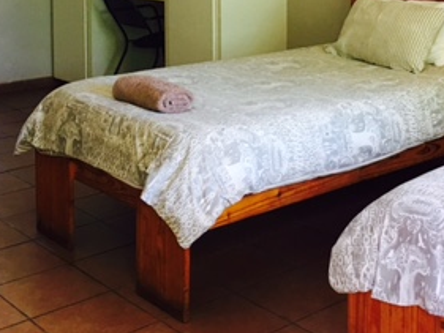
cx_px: 307
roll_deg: -0.5
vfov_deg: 21.3
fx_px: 847
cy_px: -19
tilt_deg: -4.6
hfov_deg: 29.1
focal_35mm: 66
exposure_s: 1/33
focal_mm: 4.15
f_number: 2.2
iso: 125
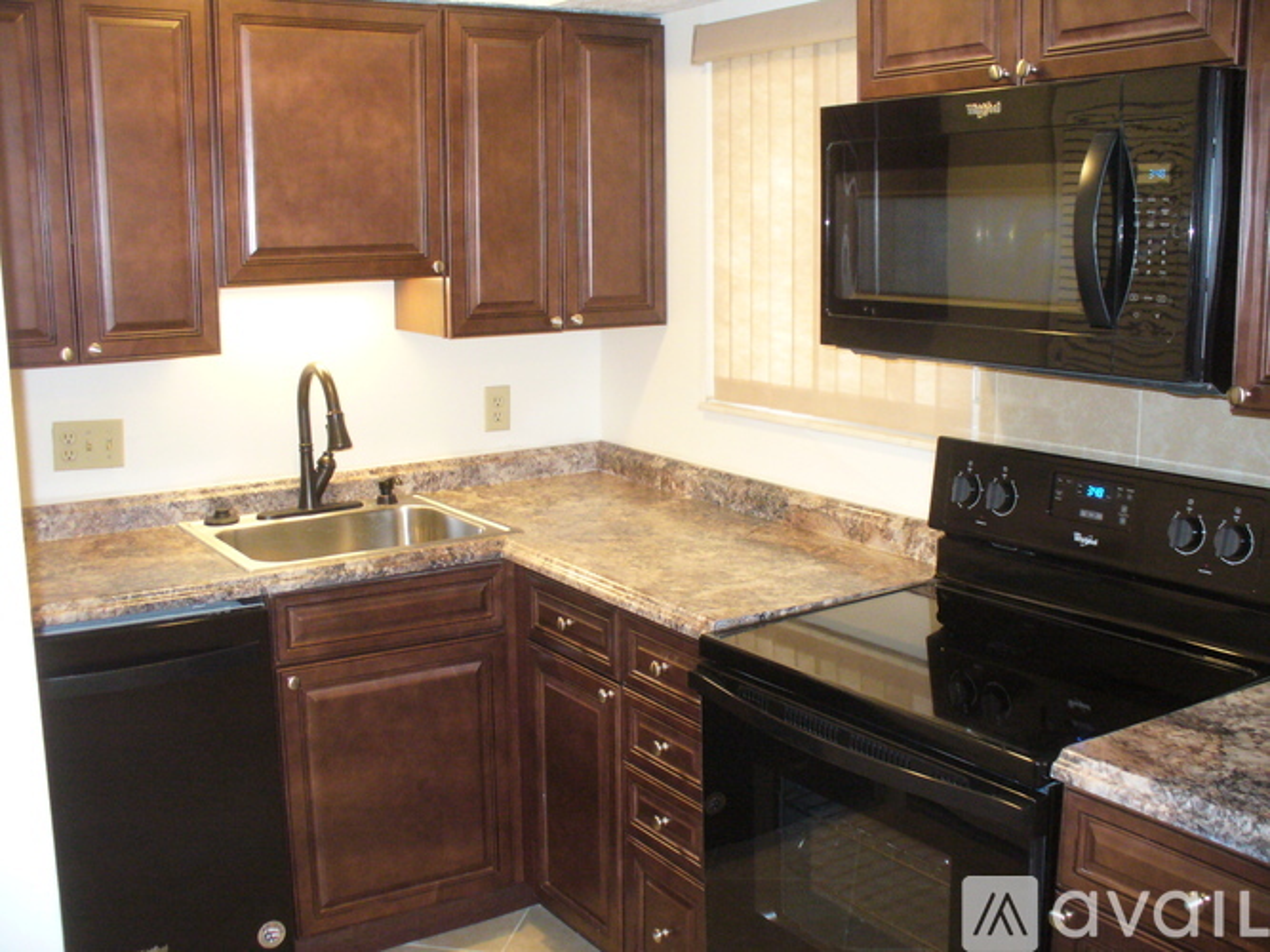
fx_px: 1357
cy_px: 476
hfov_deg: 50.1
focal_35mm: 37
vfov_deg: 38.7
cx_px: 635
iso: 250
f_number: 2.8
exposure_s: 1/30
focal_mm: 6.1
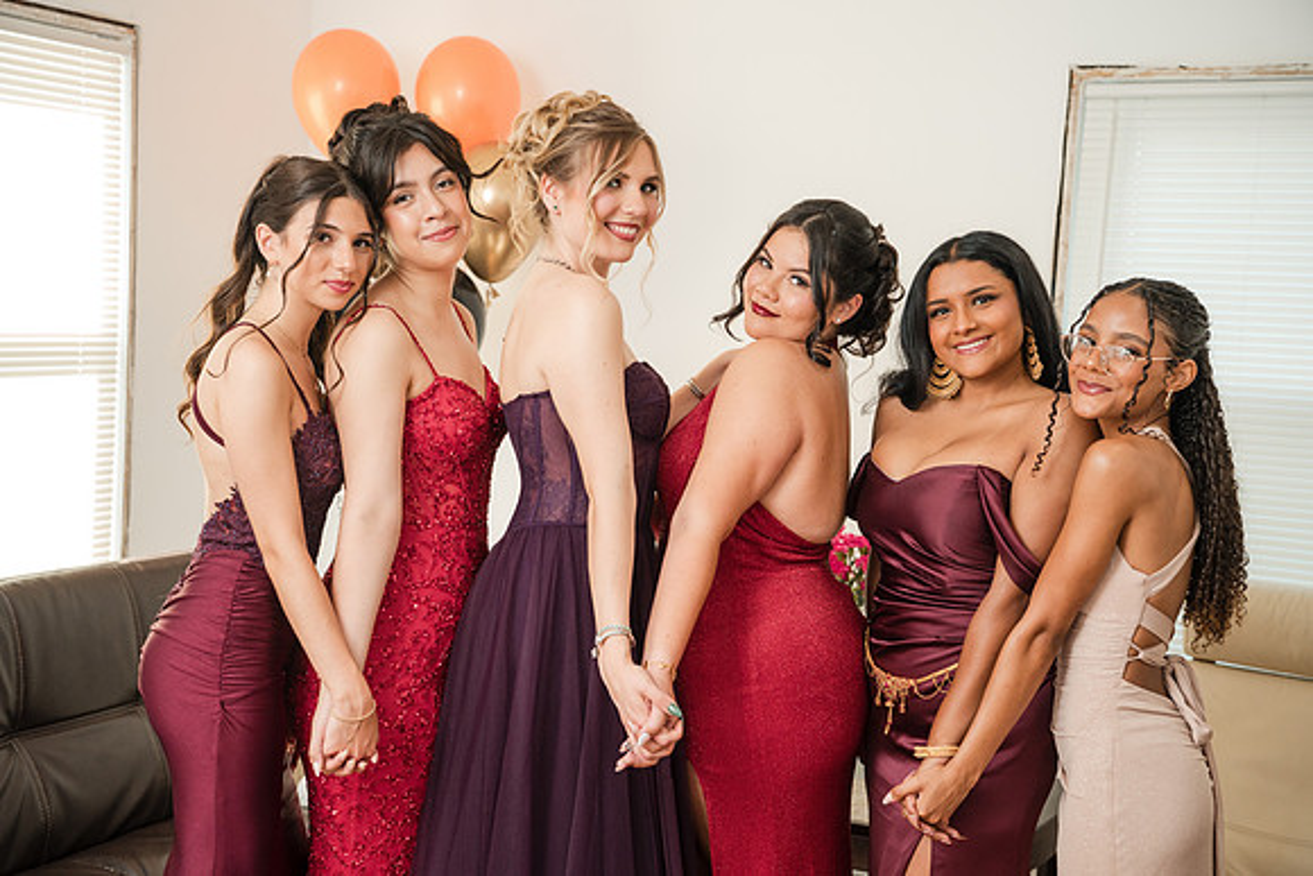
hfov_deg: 35.6
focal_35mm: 56
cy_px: 438
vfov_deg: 24.2
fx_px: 2043
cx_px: 656
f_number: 4
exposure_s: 1/250
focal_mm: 56
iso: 1600
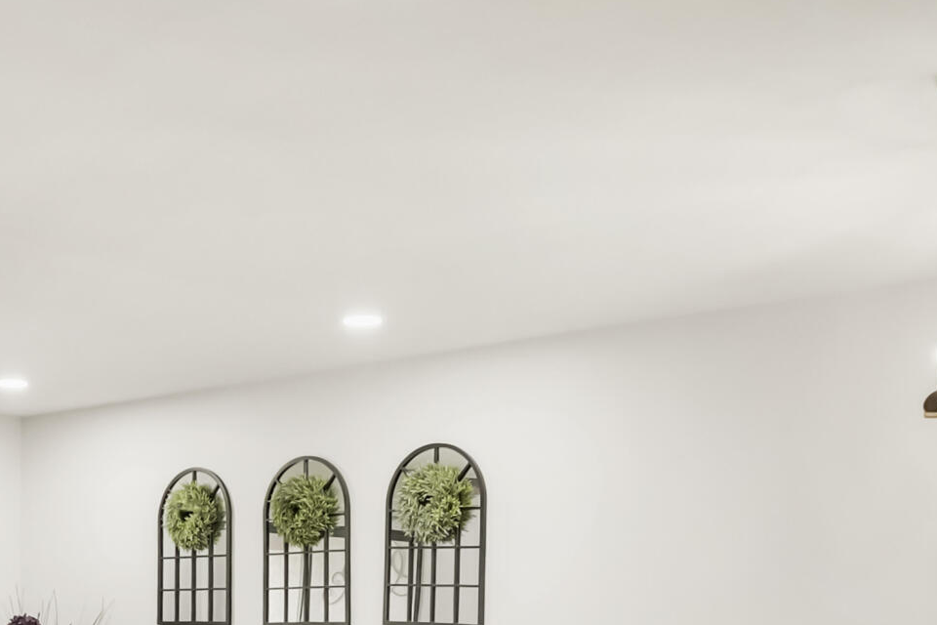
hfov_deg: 38.4
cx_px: 213
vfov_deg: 23.8
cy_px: 806
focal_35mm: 50
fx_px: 1301
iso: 3200
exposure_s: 1/200
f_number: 1.8
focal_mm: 11
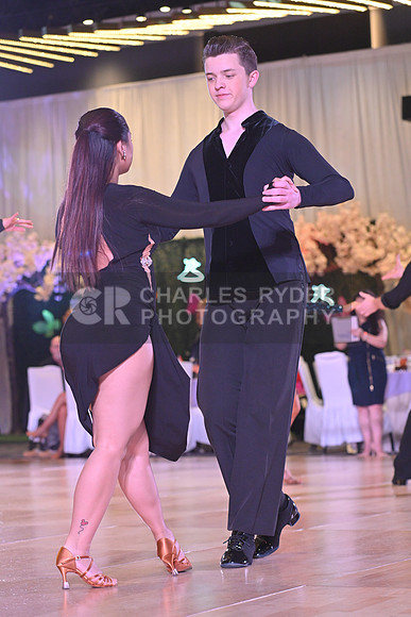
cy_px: 308
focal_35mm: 95
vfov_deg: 21.5
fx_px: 1626
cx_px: 206
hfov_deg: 14.4
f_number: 4.5
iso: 2500
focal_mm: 95
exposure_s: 1/400
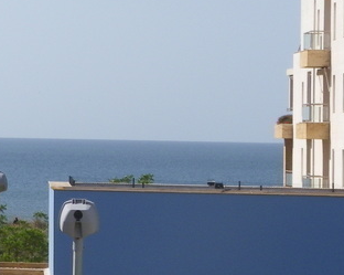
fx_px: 3621
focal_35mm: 356
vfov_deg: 4.3
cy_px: 54
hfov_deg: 5.4
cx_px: -208
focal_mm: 19.6
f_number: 7.1
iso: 50
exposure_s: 1/200
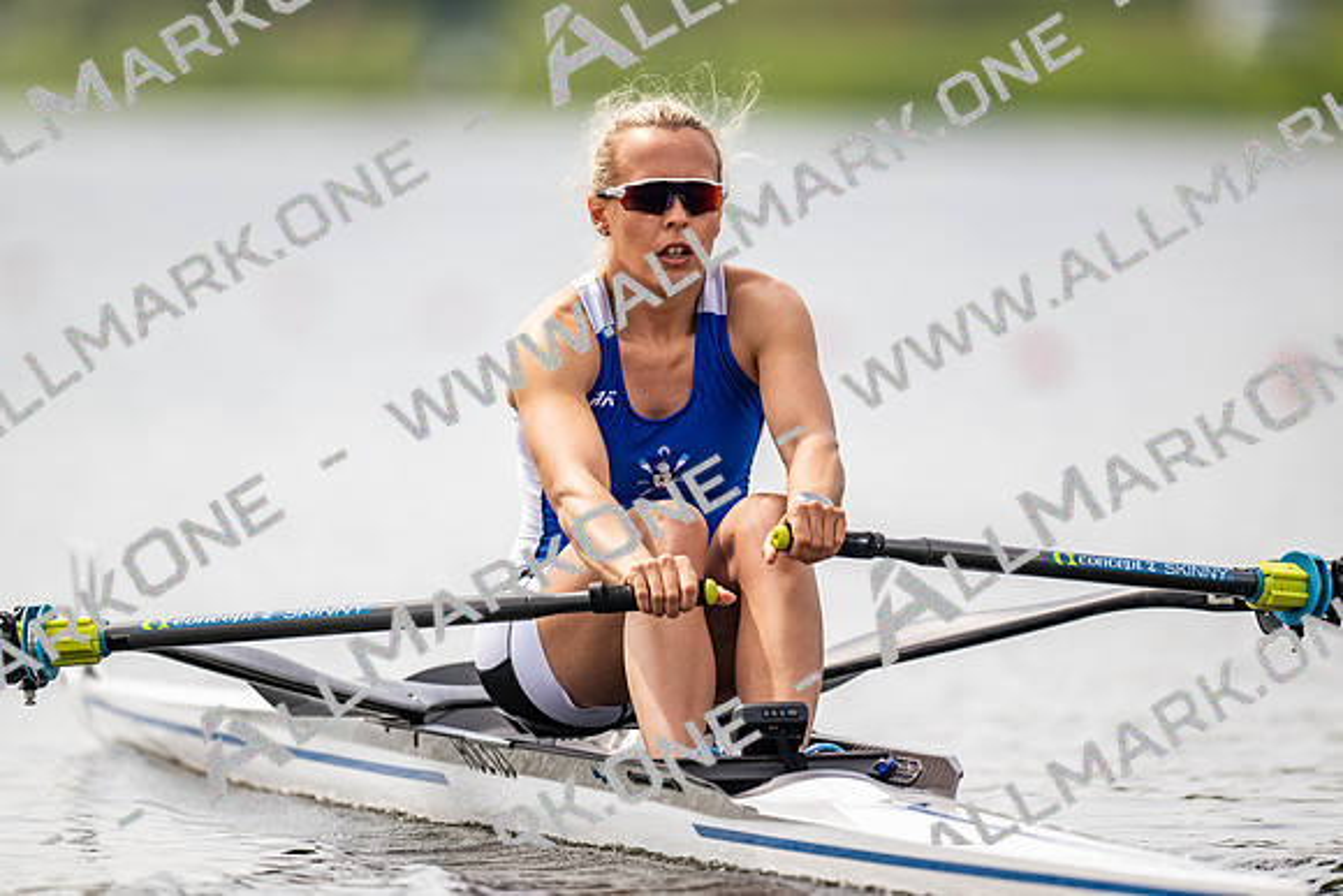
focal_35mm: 600
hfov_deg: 3.4
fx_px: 22388
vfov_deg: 2.3
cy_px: 448
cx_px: 672
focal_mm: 600
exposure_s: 1/2500
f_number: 4
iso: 450
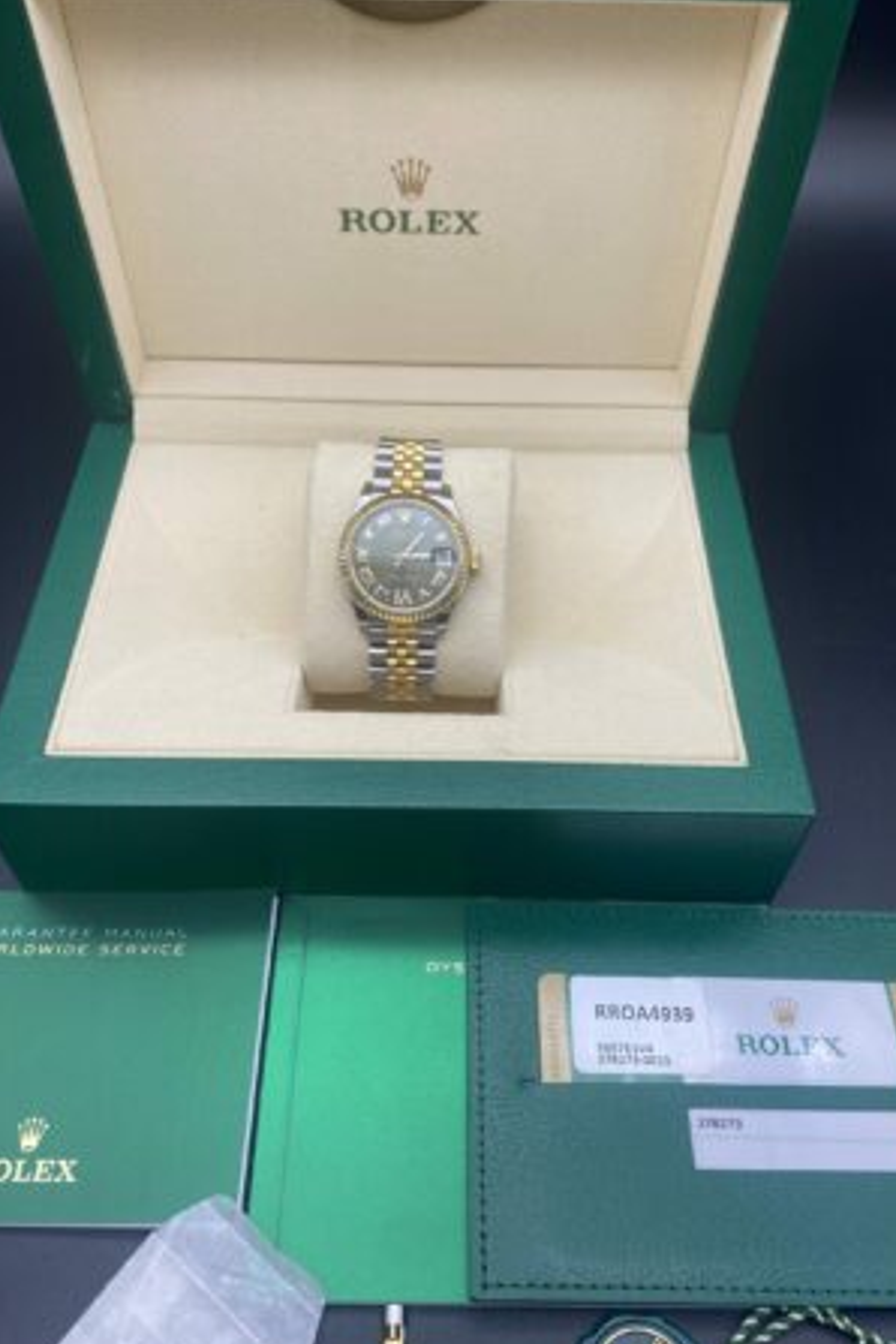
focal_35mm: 28
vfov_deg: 65.5
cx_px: 443
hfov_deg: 46.4
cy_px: 687
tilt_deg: -50.4
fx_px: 1045
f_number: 1.8
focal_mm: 4.25
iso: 32
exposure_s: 1/129
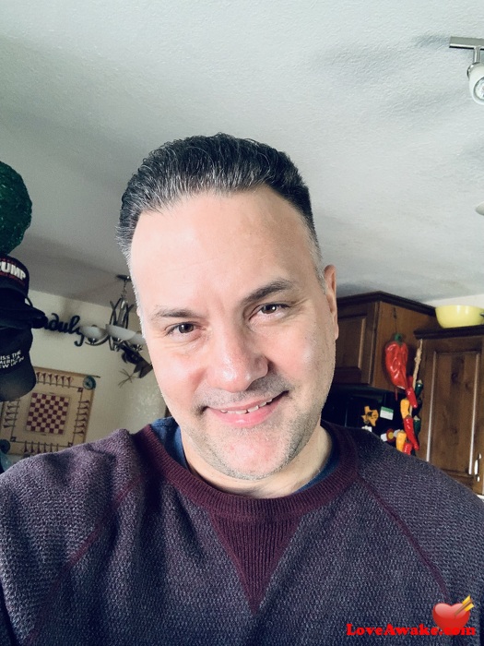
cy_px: 323
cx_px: 242
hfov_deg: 44.2
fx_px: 597
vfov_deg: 56.8
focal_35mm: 32
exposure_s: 1/60
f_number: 2.2
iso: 100
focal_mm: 2.87
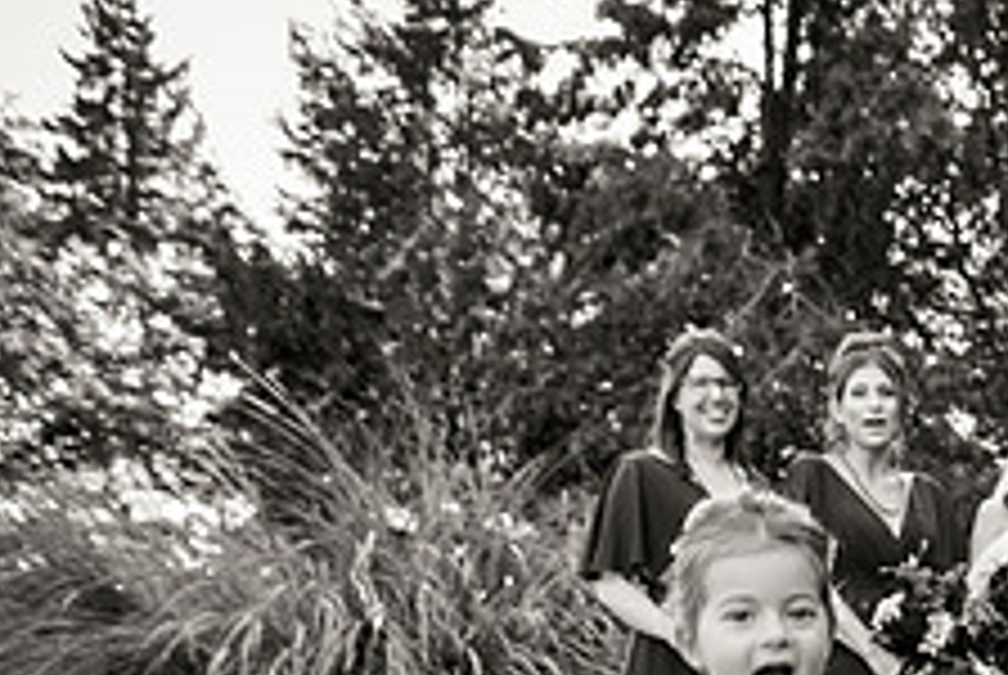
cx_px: 1228
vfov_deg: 17.2
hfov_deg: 24.3
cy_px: 853
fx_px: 2103
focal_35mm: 75
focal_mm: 29
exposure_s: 1/160
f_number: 5.6
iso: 500
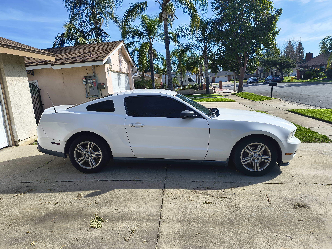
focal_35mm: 25
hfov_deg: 69.4
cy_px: 124
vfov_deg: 54.9
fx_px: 240
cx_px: 166
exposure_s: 1/1269
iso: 100
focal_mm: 4.68
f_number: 1.7
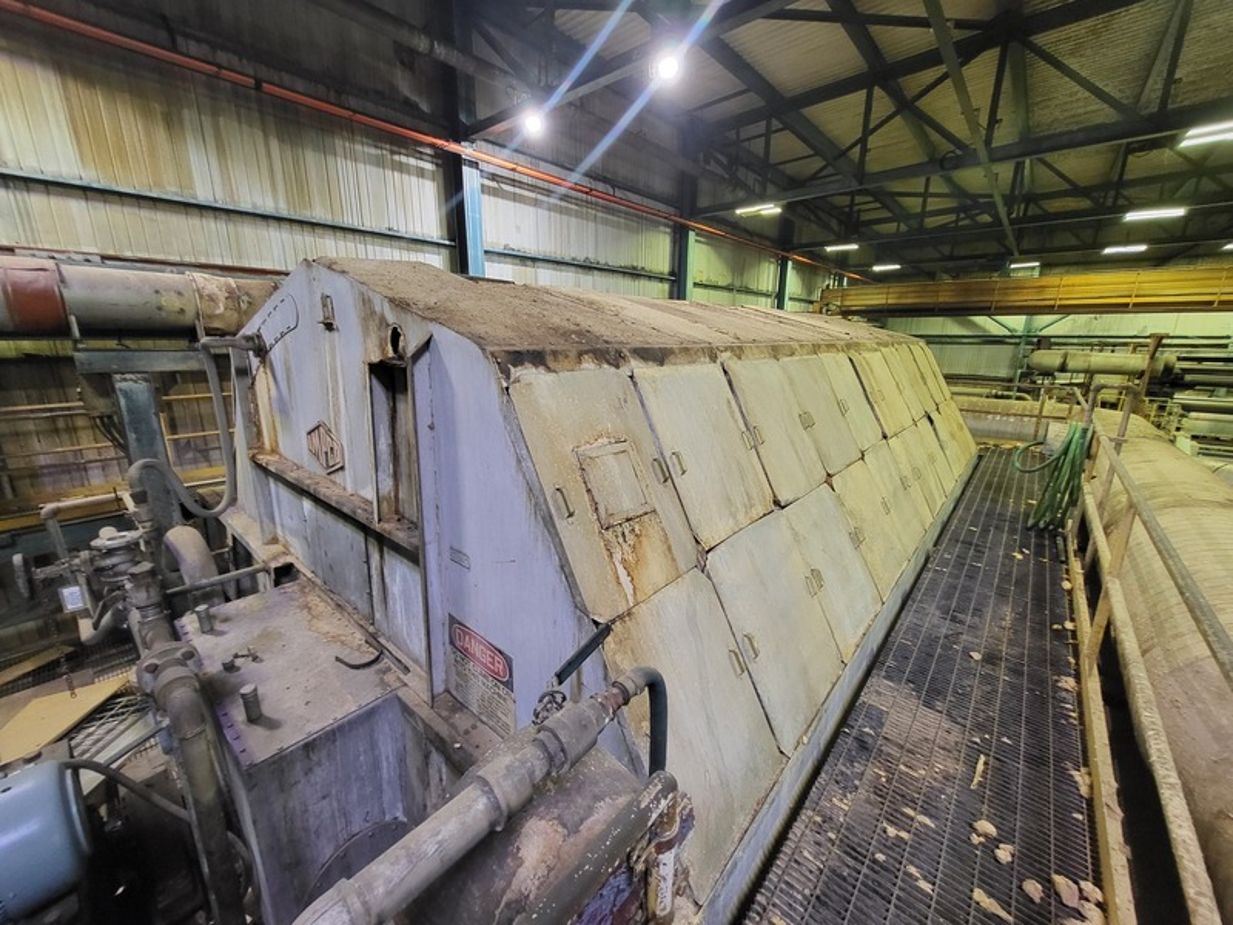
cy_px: 462
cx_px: 616
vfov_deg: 89.9
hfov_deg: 106.2
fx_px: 463
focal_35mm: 13
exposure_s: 1/40
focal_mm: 1.74
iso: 320
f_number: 2.2
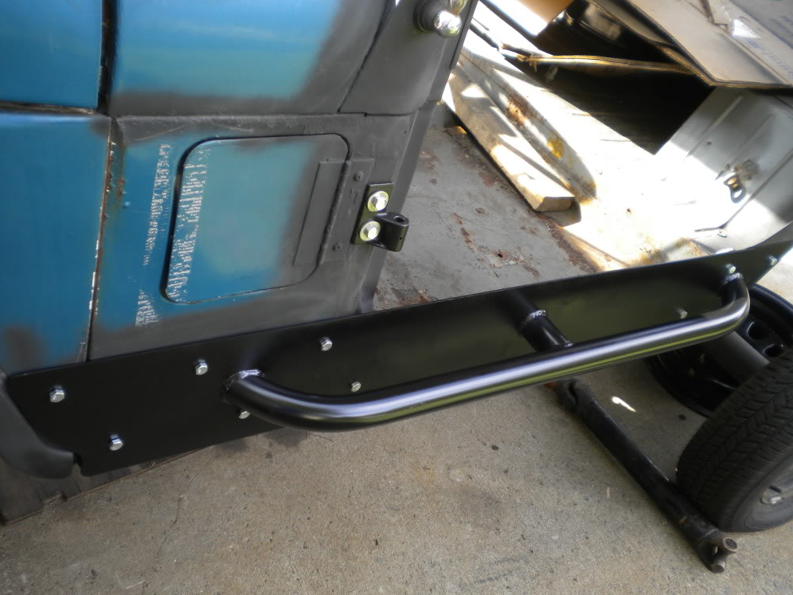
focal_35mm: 36
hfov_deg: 51.3
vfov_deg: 39.7
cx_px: 387
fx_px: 825
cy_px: 290
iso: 80
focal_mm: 6.3
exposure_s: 1/81
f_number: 3.1
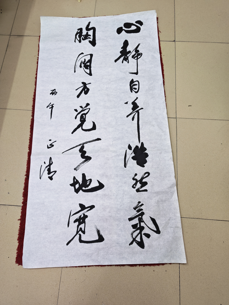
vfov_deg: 71.6
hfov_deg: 56.8
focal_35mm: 24
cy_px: 152
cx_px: 114
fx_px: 212
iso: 500
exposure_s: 1/50
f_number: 1.9
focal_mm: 6.12
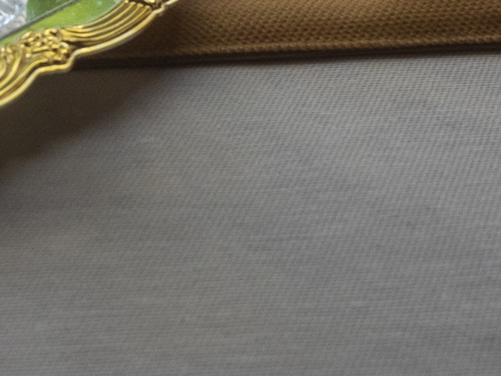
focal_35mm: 133
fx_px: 1925
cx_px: -376
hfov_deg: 13.4
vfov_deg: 10.4
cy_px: -343
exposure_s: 1/640
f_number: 5.6
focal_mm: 14
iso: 200
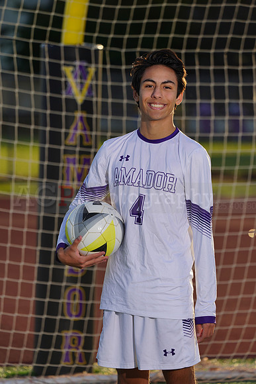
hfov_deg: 3.9
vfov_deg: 5.8
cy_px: 192
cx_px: 128
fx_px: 3784
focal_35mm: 355
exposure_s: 1/200
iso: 100
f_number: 8
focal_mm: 355
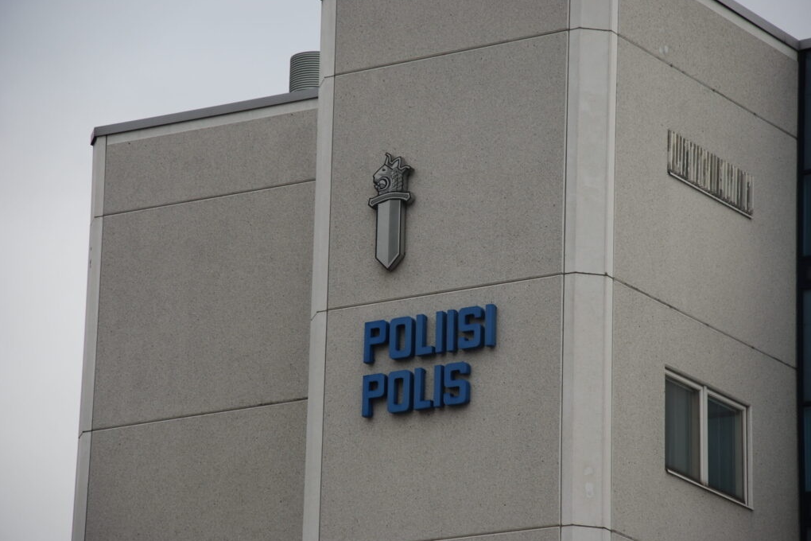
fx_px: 4077
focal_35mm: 181
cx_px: 405
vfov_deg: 7.6
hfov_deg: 11.4
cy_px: 271
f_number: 5.6
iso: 180
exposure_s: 1/500
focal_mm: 120
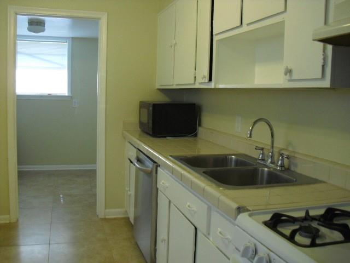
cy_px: 132
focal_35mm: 36
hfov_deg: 51.4
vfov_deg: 39.7
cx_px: 175
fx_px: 364
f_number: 3.1
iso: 400
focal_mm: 6.3
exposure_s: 1/100
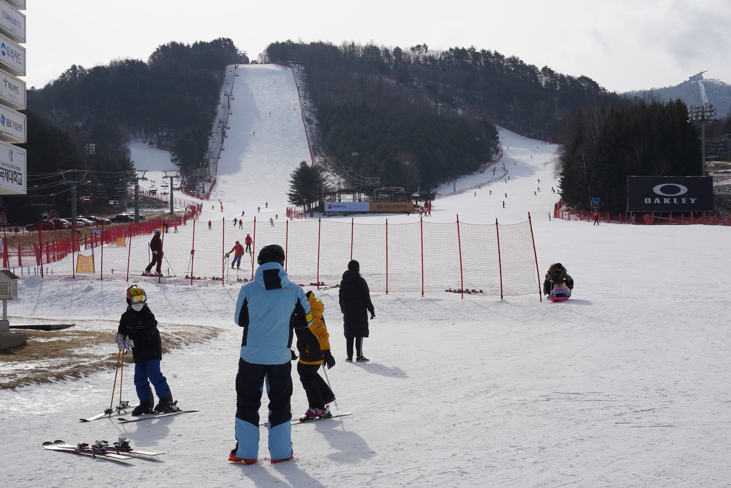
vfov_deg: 27.5
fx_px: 995
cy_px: 244
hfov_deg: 40.3
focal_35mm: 49
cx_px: 366
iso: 100
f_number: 18
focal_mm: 49
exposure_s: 1/100
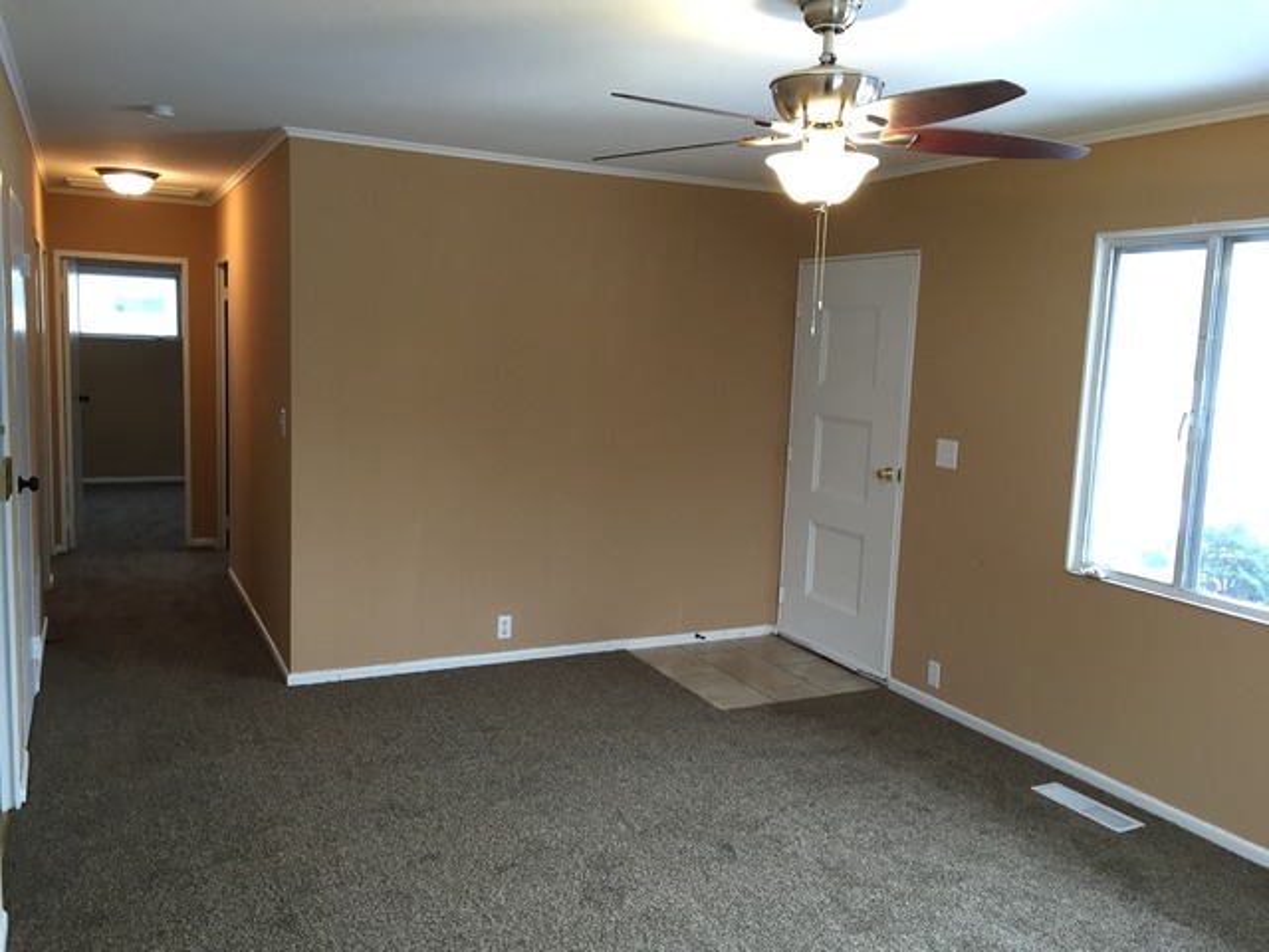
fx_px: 1063
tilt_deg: -7.7
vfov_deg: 48.2
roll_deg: -2.1
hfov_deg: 61.7
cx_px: 634
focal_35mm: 29
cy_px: 476
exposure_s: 1/30
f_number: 2.2
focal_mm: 4.15
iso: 100
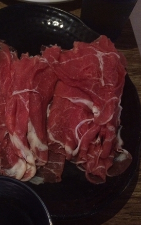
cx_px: 37
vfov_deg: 47.2
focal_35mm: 42
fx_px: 258
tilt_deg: -56.6
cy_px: 111
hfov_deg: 30.1
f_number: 2.2
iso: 400
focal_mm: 4.15
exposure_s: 1/15
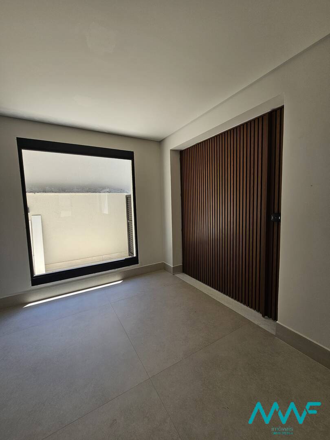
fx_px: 165
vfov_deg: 106.2
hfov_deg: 89.9
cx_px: 165
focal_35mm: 13
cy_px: 220
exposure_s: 1/359
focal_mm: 2.2
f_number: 2.2
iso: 64
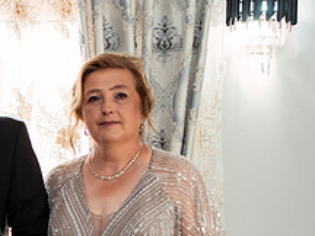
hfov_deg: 18.7
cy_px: 246
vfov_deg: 14.7
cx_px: -72
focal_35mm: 99
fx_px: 901
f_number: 2.8
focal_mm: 35
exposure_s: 1/250
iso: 500
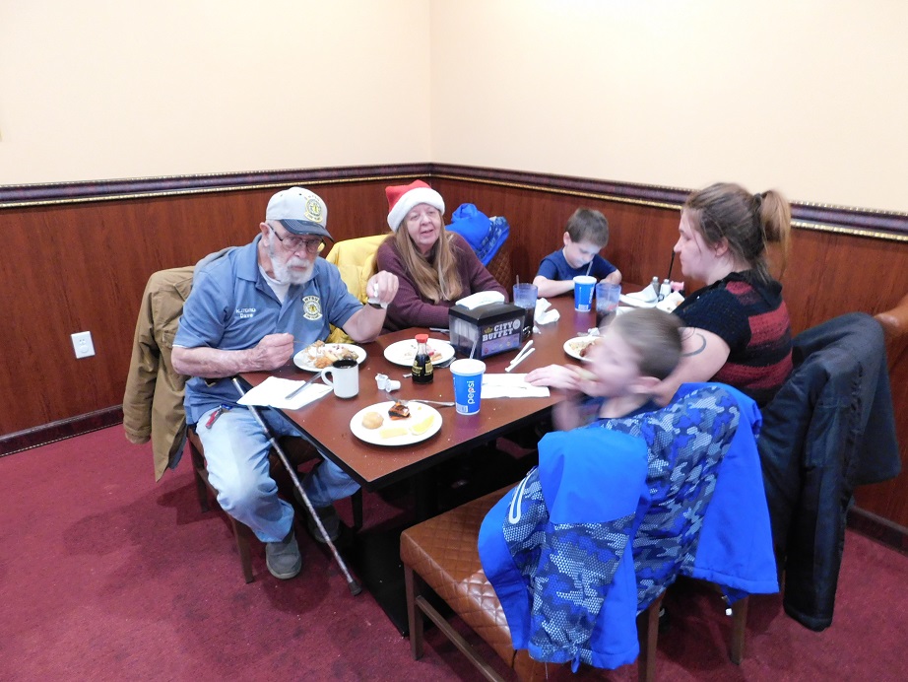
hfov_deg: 73.9
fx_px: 603
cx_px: 454
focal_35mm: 23
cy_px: 341
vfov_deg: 58.9
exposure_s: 1/8
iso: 450
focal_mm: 4
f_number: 3
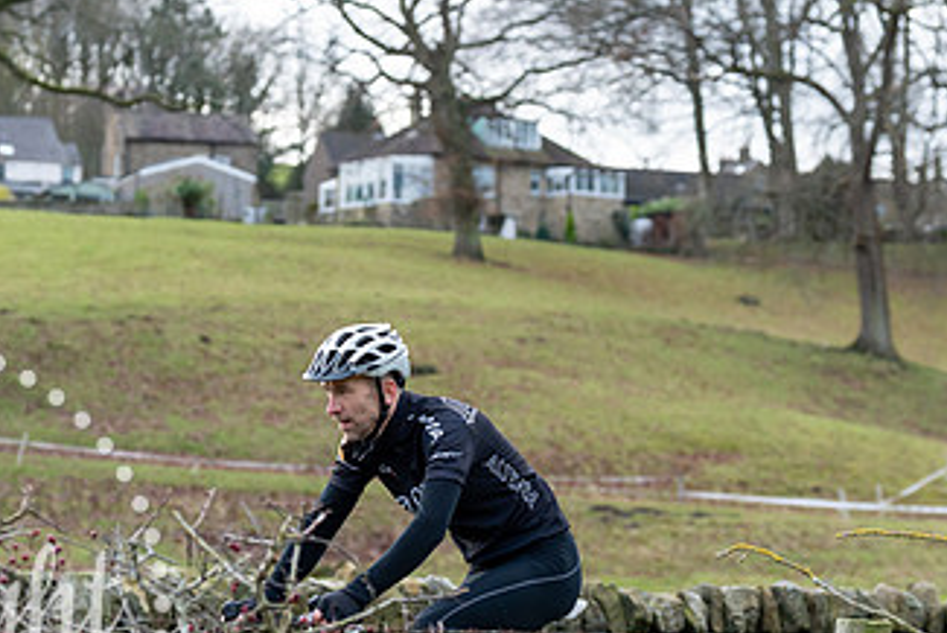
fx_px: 3289
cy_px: 459
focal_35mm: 125
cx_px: 350
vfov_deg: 11.0
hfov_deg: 16.4
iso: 1600
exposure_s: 1/1000
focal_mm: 70
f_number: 3.5
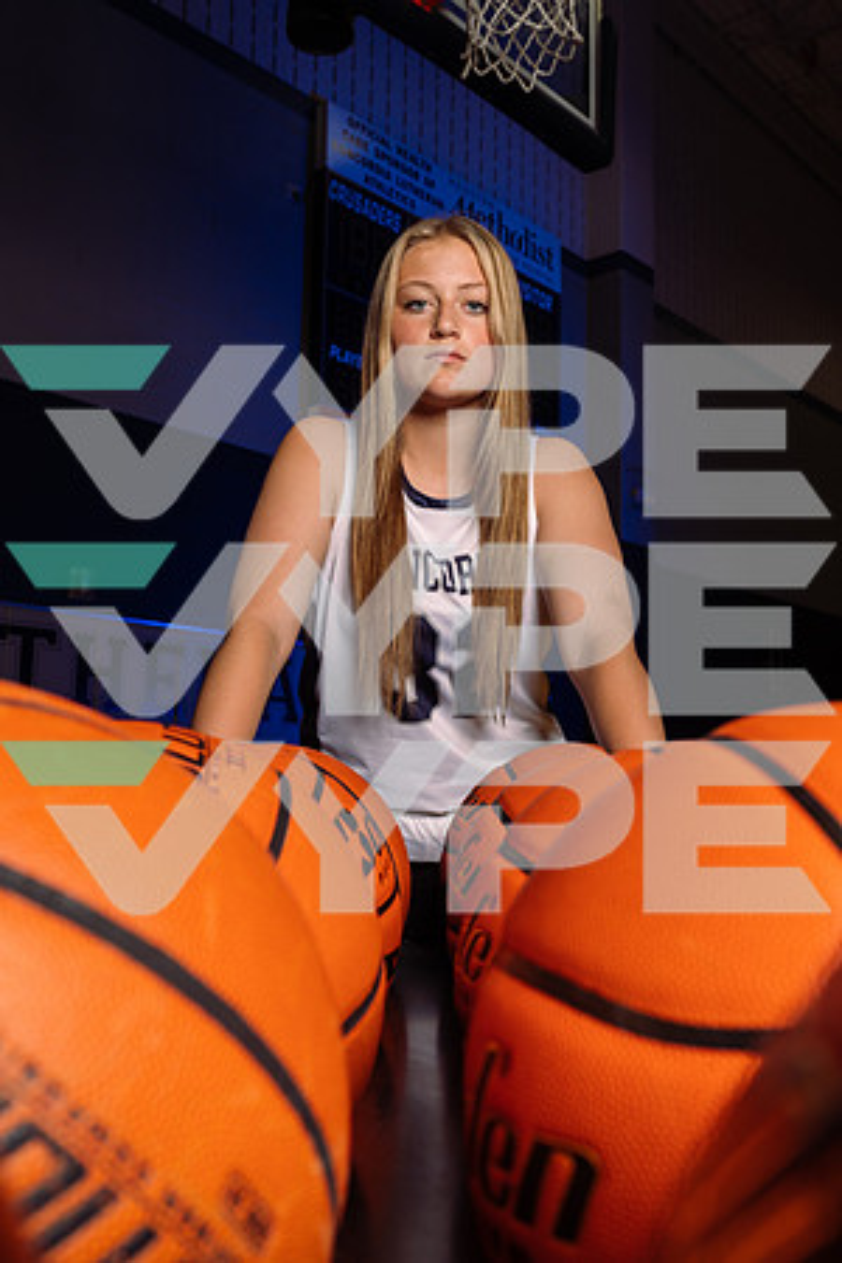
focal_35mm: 35
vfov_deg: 54.4
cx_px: 421
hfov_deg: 37.9
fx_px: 1228
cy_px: 632
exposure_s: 1/200
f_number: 8
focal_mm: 35
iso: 320
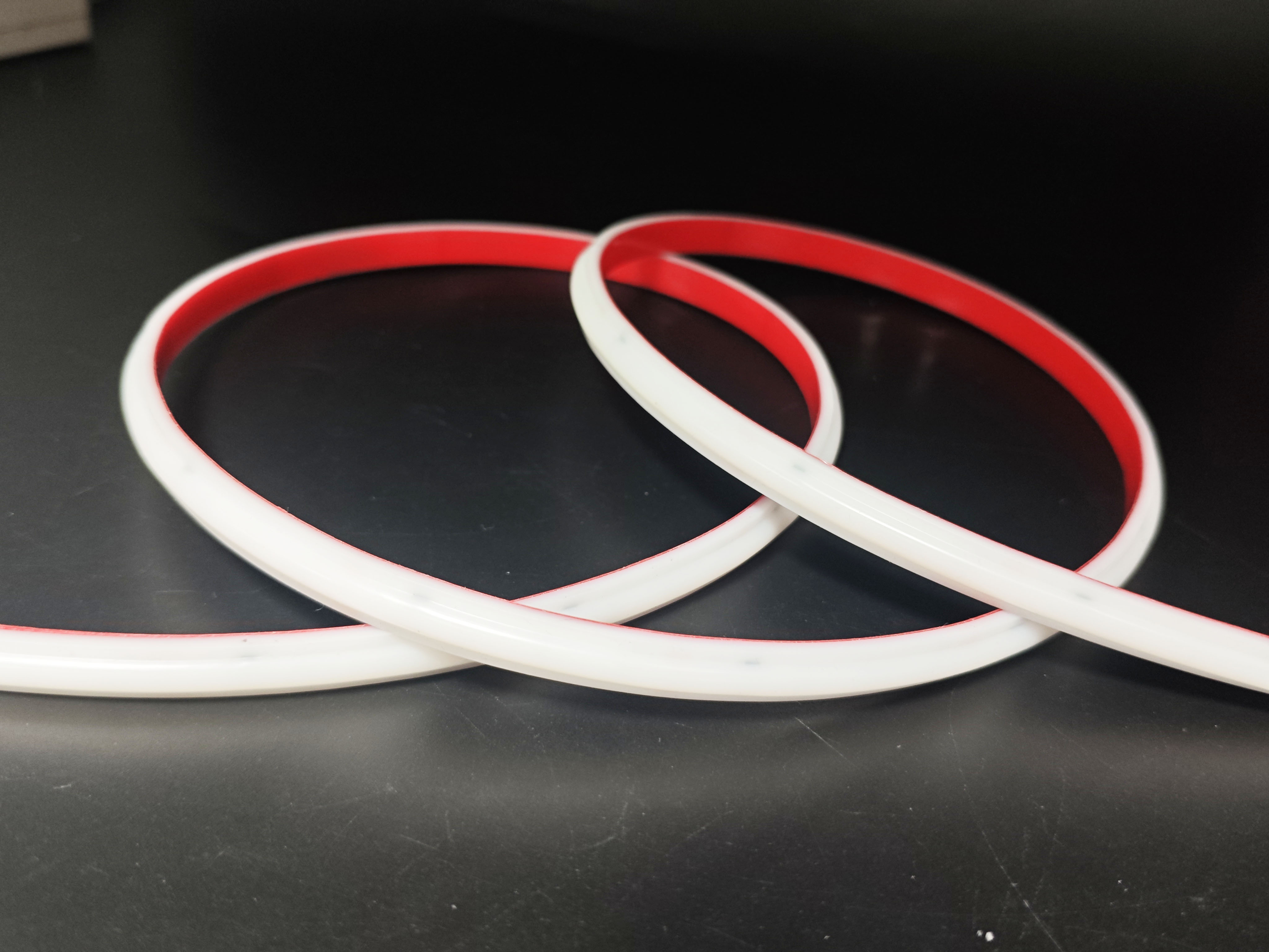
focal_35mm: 29
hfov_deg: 61.7
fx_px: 1063
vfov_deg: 48.2
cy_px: 476
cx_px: 634
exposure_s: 1/50
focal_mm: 5.84
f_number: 1.6
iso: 250
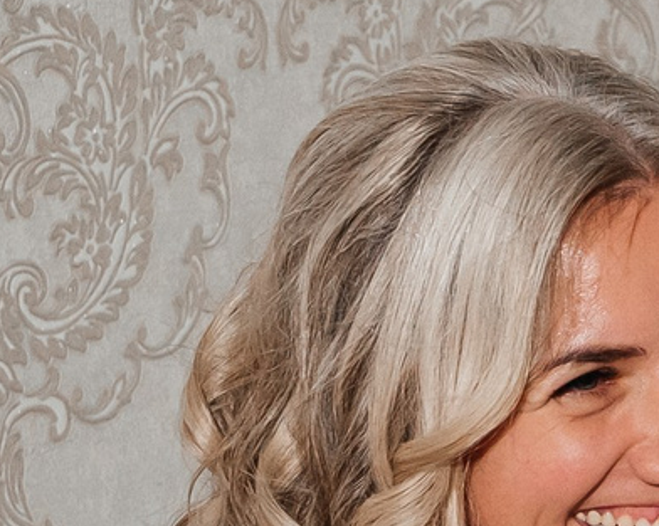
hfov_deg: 5.7
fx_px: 6217
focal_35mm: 319
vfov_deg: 4.8
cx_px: 1864
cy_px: 671
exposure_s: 1/100
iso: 1250
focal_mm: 52
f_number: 7.1
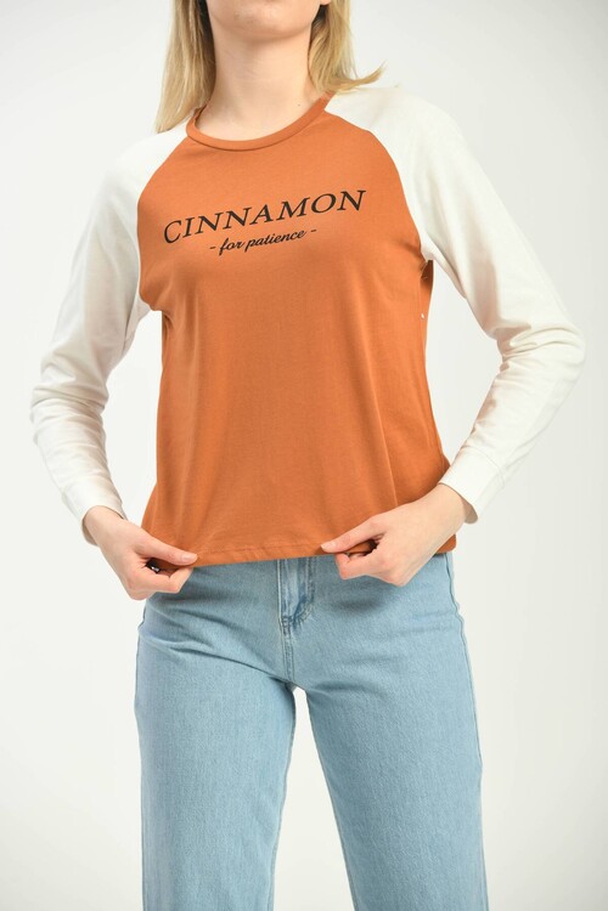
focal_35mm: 165
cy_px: 456
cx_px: 304
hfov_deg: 8.3
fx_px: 4180
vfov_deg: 12.5
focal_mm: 165
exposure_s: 1/160
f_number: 6.3
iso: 100
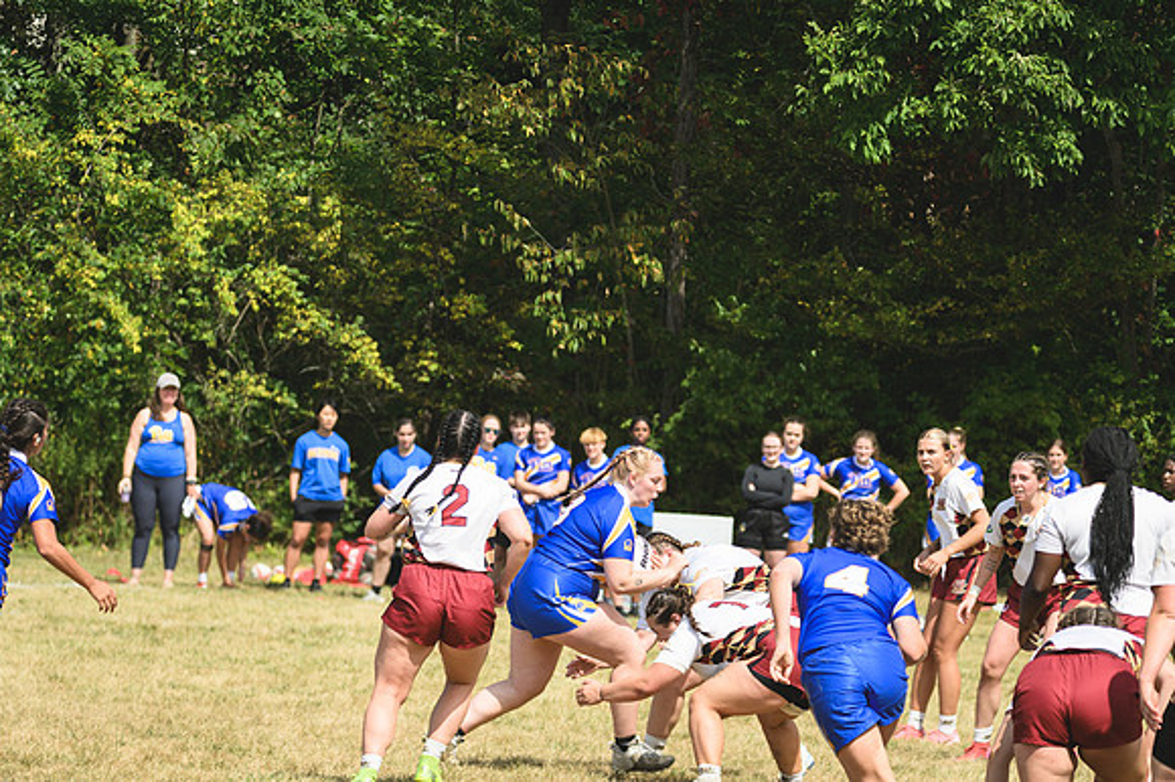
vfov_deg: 4.6
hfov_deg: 6.9
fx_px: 9786
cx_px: 588
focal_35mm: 300
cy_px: 391
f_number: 5.3
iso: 160
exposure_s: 1/1000
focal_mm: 200
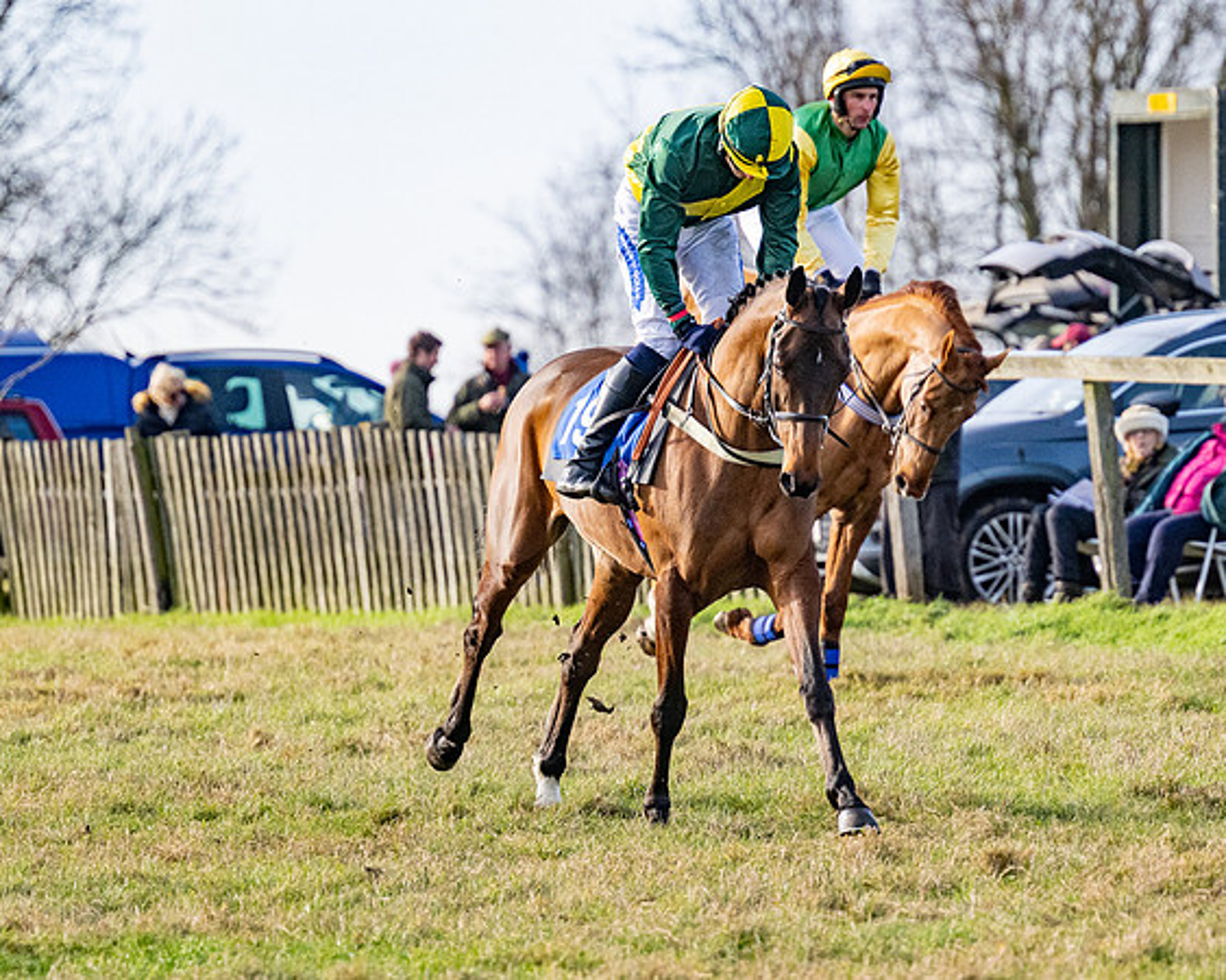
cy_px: 402
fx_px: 14080
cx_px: 695
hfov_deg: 5.0
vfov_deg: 4.0
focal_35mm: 388
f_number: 4
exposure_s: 1/5000
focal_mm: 195
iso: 800
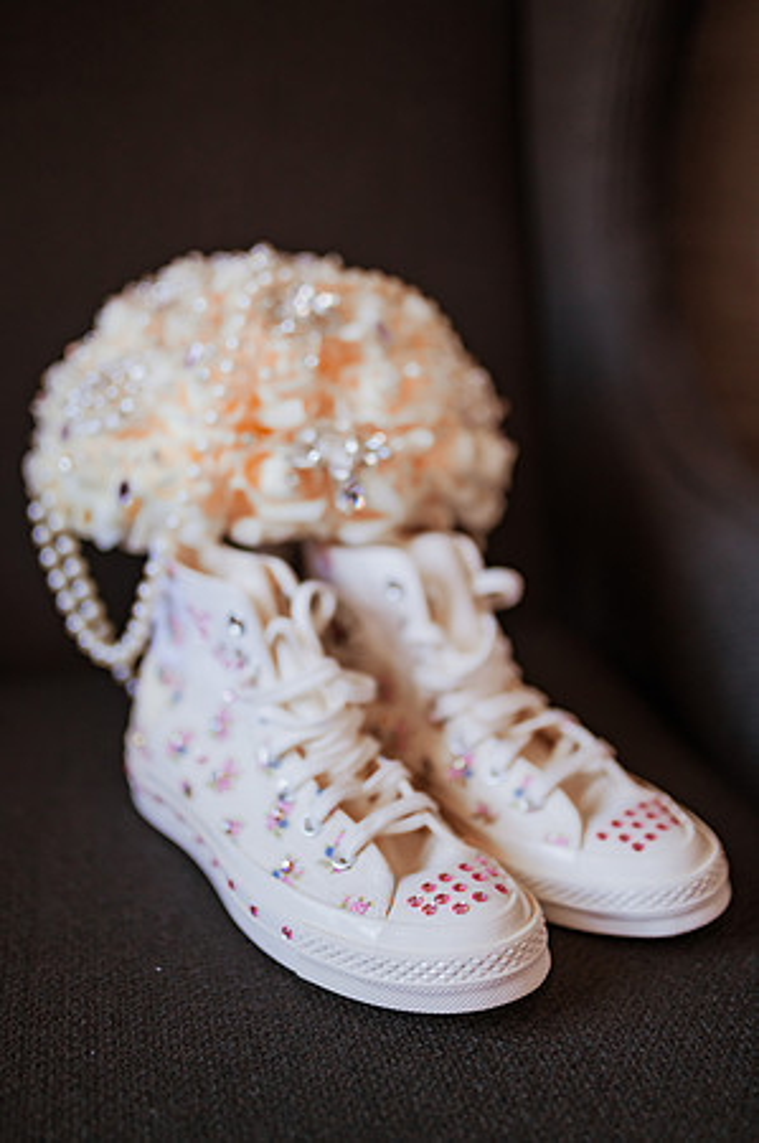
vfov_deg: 54.5
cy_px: 572
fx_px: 1109
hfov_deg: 37.8
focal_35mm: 35
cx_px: 380
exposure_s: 1/250
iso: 800
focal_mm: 35
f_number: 1.4
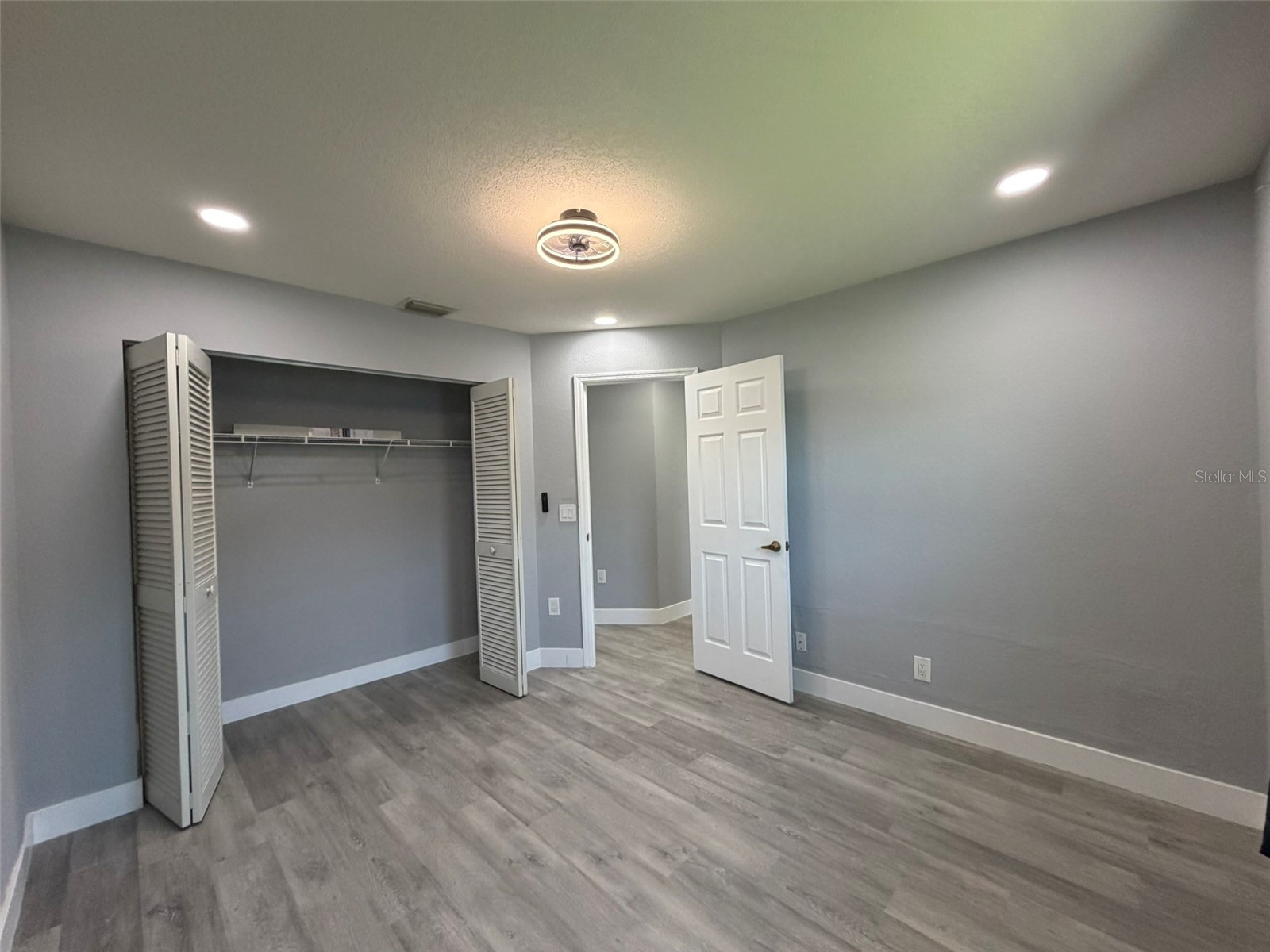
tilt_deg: -0.4
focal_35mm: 14
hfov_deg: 102.1
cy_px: 476
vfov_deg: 85.7
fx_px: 514
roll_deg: +2.6
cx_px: 635
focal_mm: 2.22
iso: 320
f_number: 2.2
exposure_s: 1/120
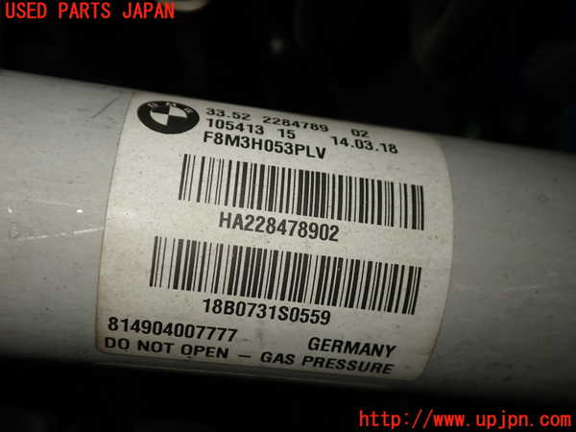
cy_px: 216
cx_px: 288
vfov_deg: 37.7
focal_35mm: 38
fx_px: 632
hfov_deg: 49.0
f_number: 2.7
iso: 200
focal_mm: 6.83
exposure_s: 1/80
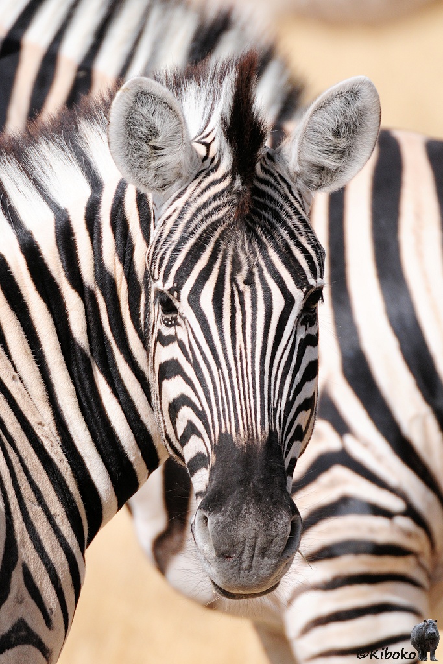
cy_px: 332
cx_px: 222
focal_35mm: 825
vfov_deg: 2.5
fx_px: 15222
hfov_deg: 1.7
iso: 400
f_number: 5.6
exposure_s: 1/2000
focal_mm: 550
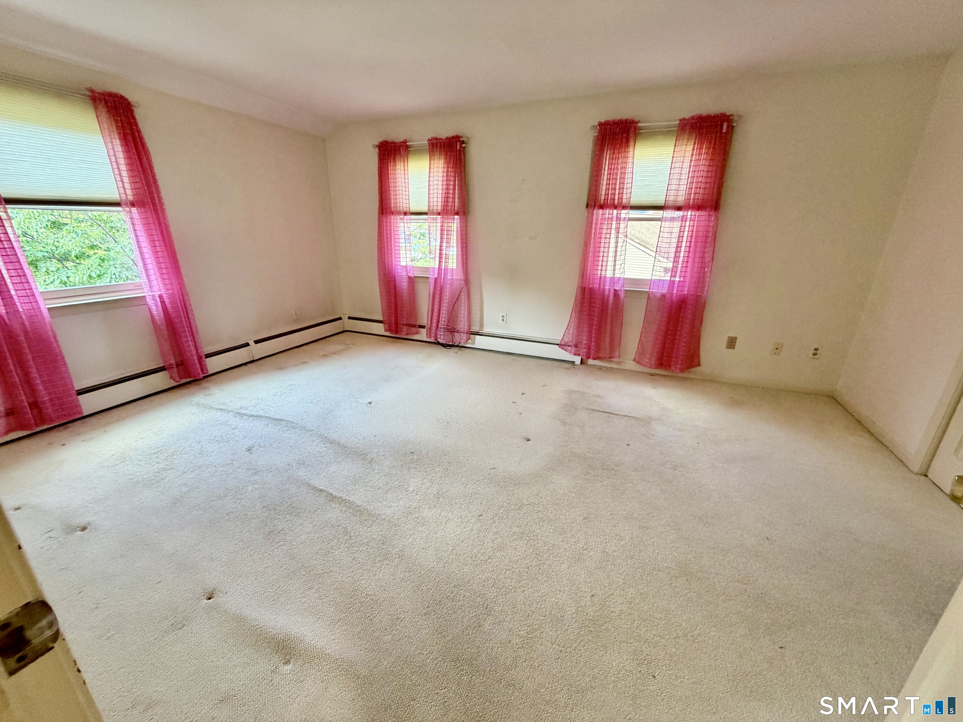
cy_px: 361
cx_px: 482
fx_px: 389
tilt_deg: -18.6
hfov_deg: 102.1
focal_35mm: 14
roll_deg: -0.4
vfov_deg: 85.7
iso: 200
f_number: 2.2
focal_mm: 2.22
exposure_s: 1/60
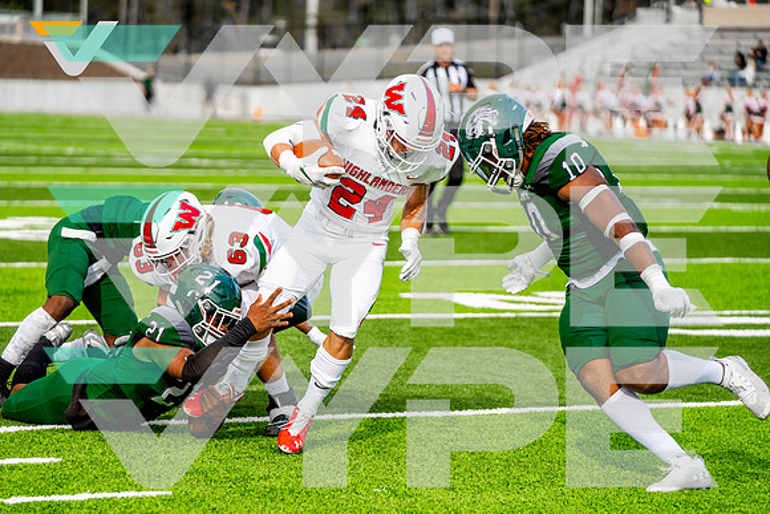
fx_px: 2971
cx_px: 335
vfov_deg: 9.9
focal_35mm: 139
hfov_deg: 14.8
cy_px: 277
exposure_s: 1/2000
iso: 400
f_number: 2.8
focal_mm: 123
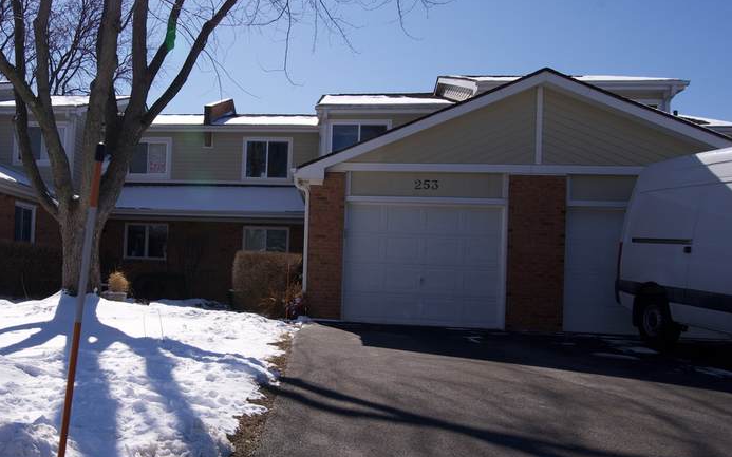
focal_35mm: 32
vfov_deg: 39.3
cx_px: 218
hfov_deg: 57.7
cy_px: 259
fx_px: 638
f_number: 13
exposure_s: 1/500
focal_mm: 17
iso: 200
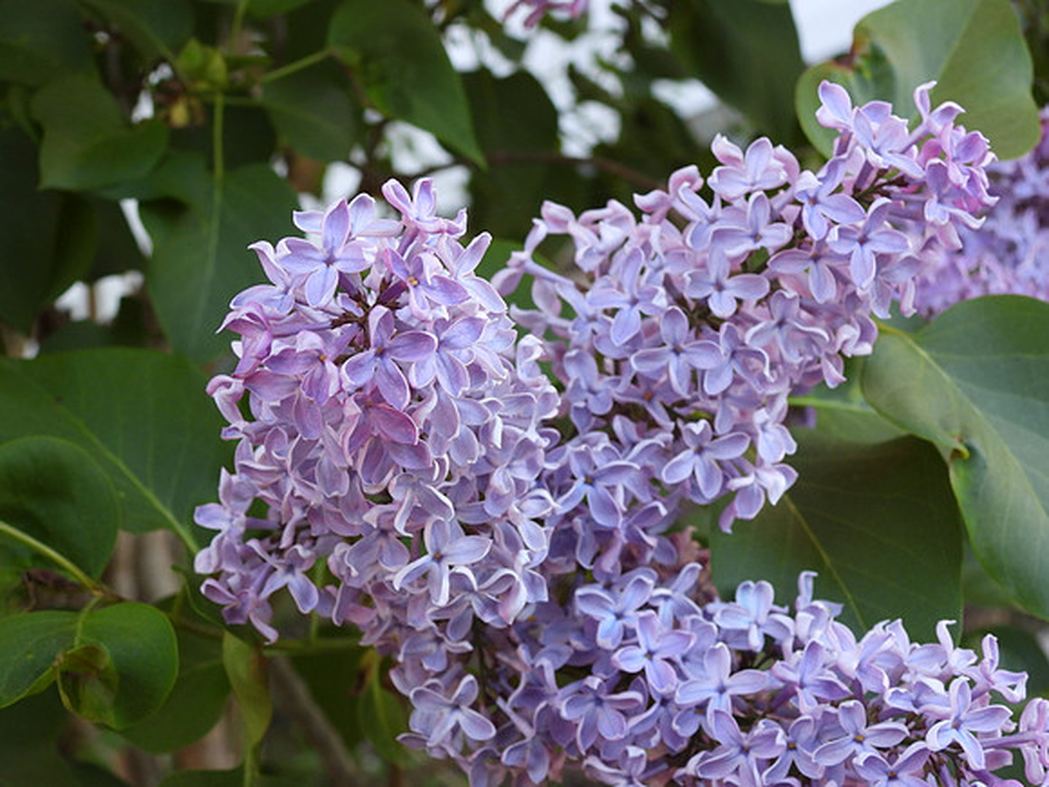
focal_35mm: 75
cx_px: 524
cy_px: 394
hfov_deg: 26.0
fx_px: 2273
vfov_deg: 19.6
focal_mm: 13.4
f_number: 3.5
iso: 200
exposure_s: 1/60
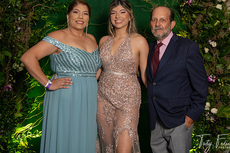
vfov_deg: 22.4
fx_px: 383
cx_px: 140
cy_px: 38
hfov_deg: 33.3
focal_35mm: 60
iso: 500
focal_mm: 38
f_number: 3.5
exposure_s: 1/100
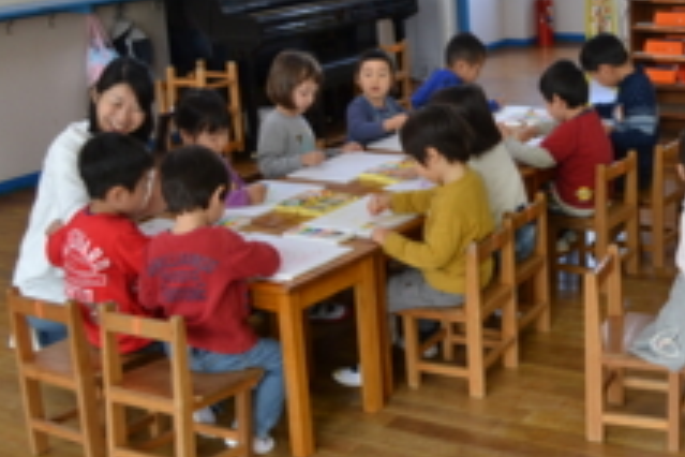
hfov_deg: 30.9
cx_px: 617
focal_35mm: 62
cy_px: 169
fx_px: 1180
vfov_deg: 21.9
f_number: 5
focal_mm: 22
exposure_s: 1/100
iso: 400
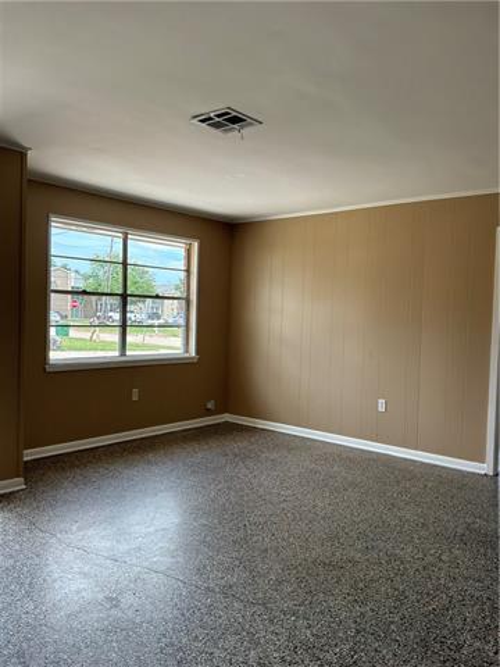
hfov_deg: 49.7
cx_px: 250
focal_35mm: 28
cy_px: 334
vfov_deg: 63.4
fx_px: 539
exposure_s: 1/234
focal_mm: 3
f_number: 1.8
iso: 40
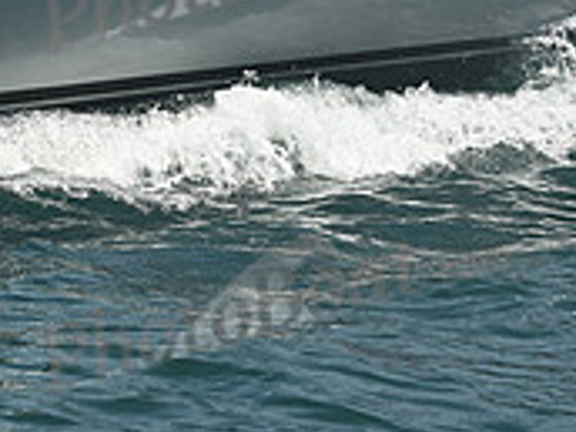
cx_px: -131
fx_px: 4043
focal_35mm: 243
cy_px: -162
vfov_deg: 6.1
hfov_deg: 8.1
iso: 320
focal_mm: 75
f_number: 9
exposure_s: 1/1000
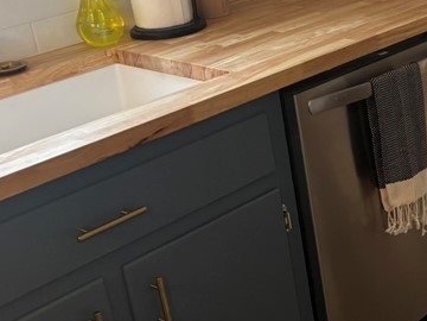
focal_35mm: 74
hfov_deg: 22.8
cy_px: 73
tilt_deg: -18.2
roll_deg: +2.8
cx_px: 588
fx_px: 913
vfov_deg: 19.7
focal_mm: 5.96
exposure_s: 1/60
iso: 125
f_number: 1.6
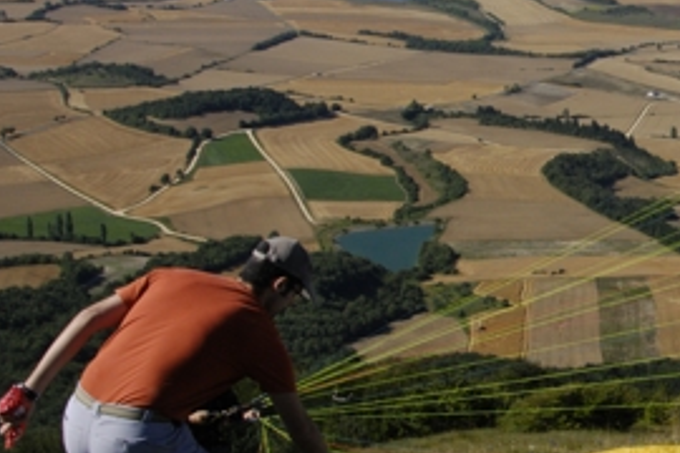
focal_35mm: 80
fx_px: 1511
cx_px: 690
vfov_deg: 17.1
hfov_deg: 24.2
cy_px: 194
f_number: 13
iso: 400
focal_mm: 24
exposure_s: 1/500
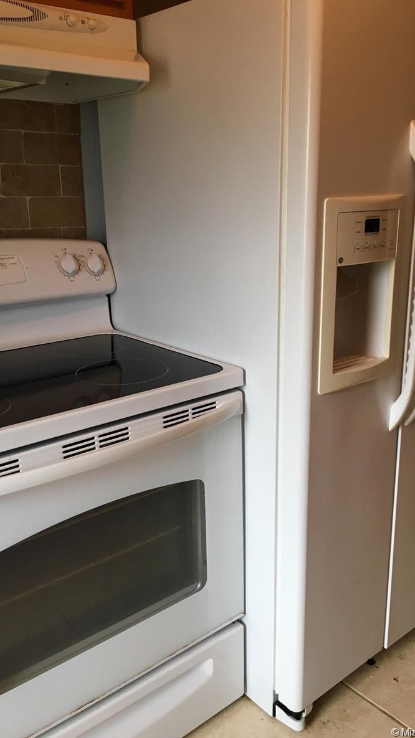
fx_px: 626
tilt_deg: -13.5
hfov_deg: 36.6
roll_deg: -0.7
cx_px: 223
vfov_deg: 61.0
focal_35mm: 32
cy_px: 366
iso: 50
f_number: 2.2
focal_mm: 4.15
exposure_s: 1/30
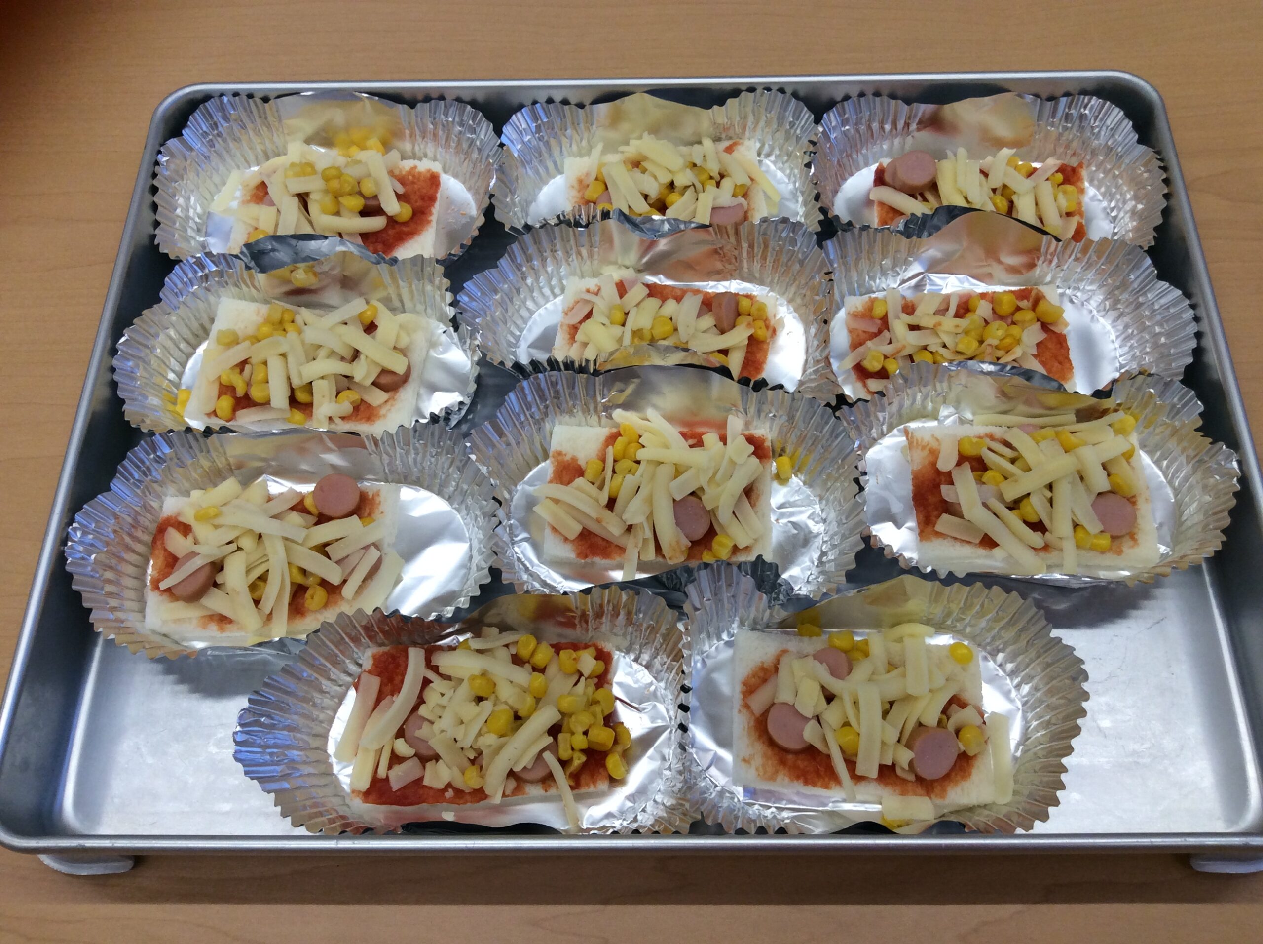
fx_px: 1166
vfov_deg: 44.1
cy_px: 472
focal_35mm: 32
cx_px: 632
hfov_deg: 56.9
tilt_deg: -62.4
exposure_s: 1/120
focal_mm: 3.3
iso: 40
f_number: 2.4
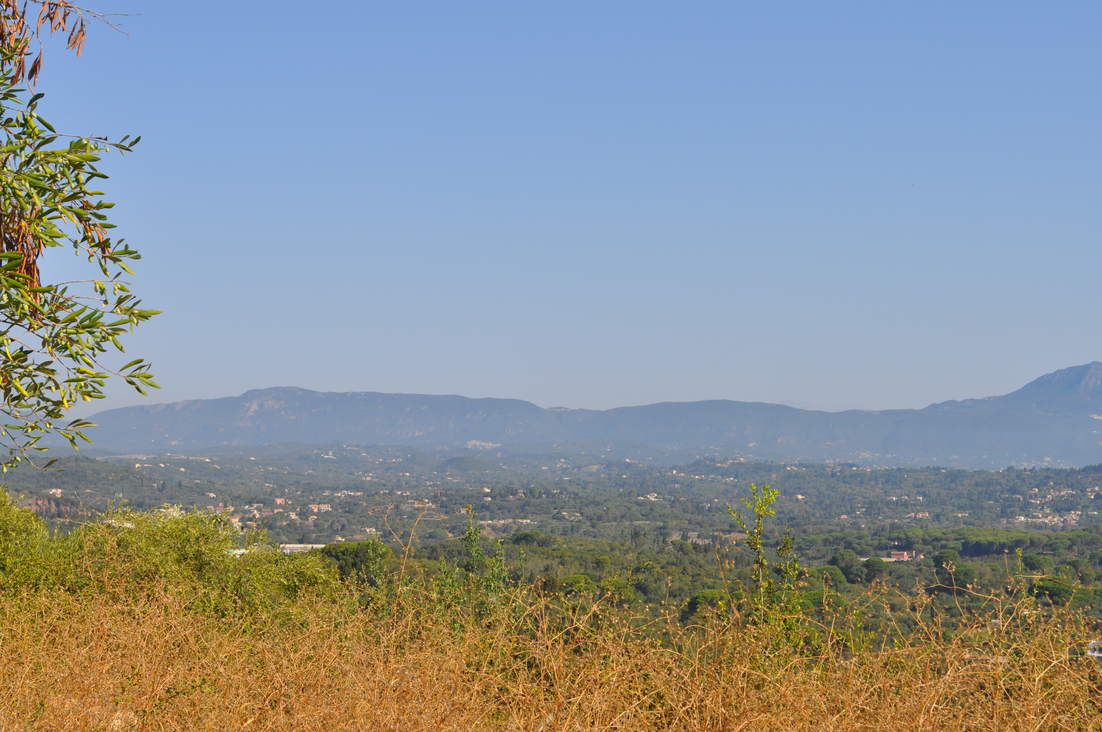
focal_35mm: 66
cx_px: 551
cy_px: 366
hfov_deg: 30.5
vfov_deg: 20.6
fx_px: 2018
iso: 200
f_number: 10
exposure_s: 1/400
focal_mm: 44
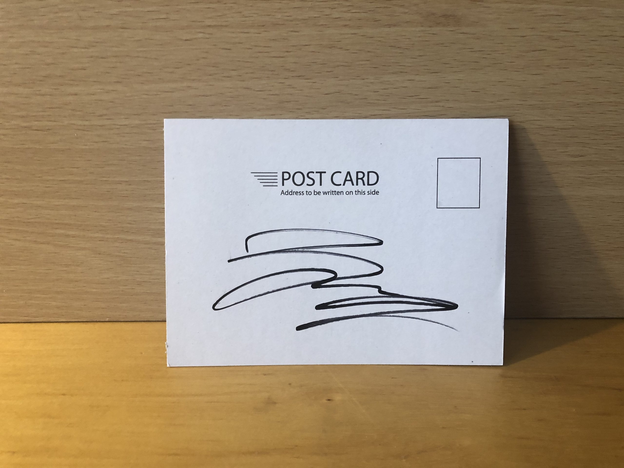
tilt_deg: -25.0
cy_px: 234
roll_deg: +0.5
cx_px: 312
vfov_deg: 49.7
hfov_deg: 63.4
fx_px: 505
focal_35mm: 28
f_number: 1.8
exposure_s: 1/15
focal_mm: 3.99
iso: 64
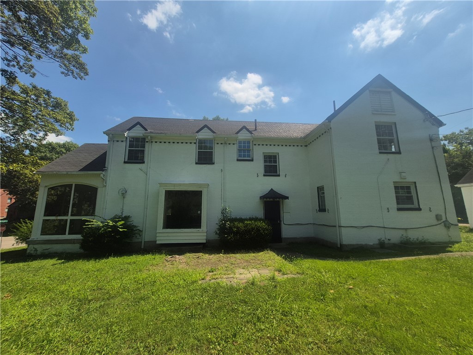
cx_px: 236
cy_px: 178
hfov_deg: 106.2
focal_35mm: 13
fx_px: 178
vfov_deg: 89.9
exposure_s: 1/2776
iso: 50
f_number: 2.2
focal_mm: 1.74
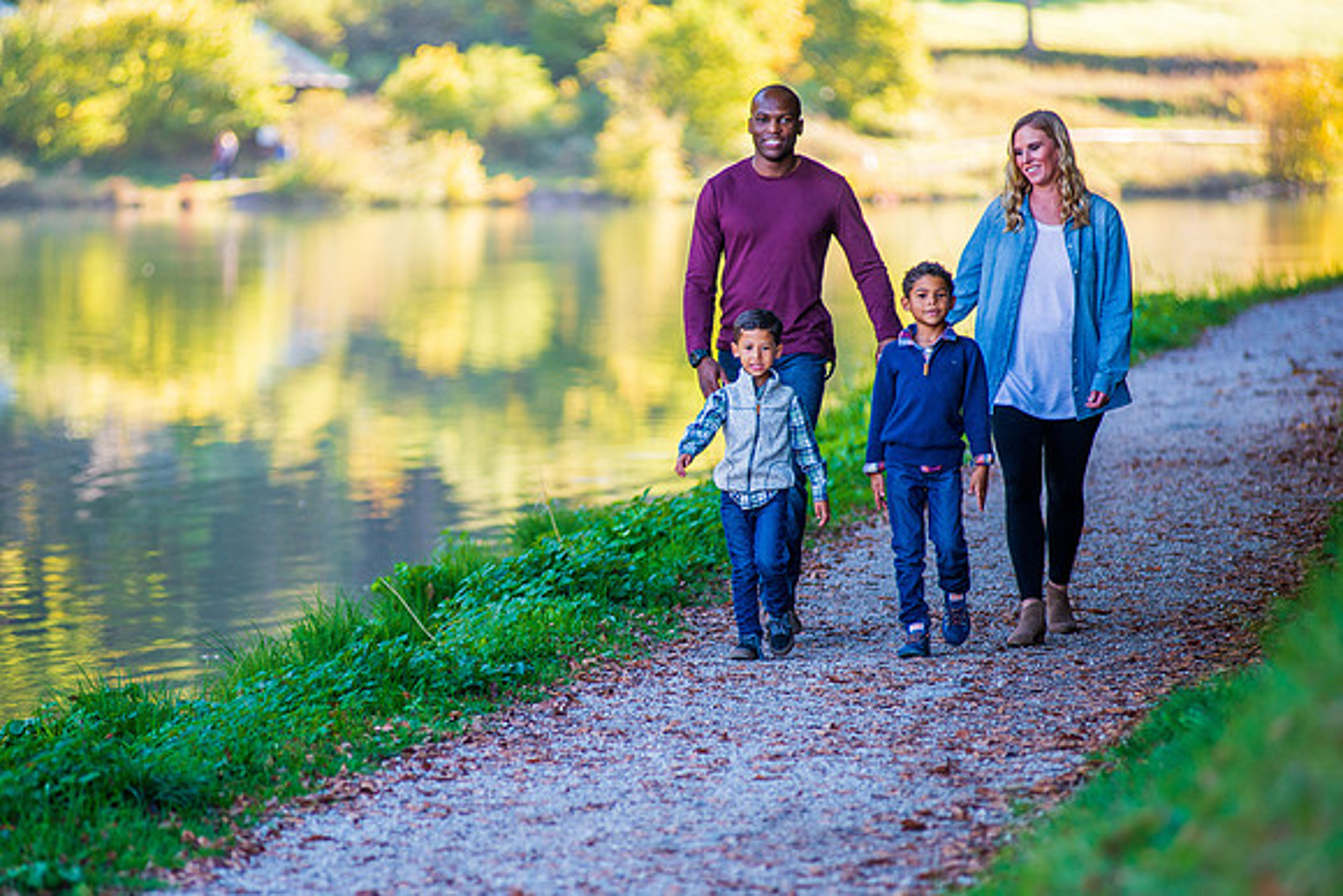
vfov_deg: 6.3
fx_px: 8131
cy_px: 482
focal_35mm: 218
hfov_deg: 9.4
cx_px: 611
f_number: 3.2
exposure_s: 1/400
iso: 320
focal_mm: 200
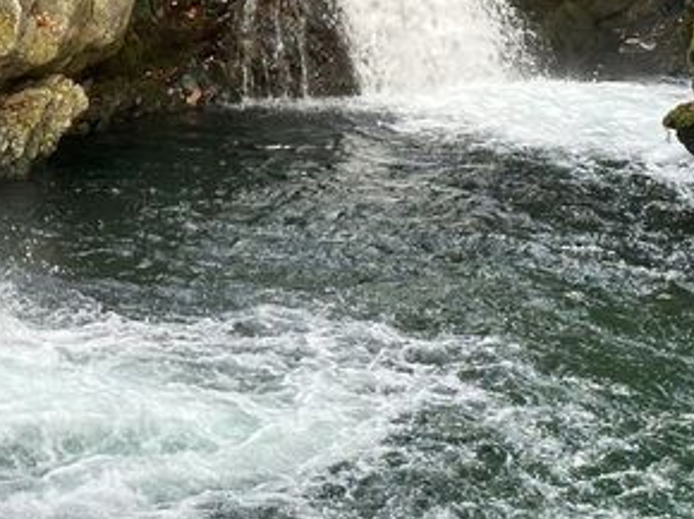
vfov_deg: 10.8
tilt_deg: -5.2
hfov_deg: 14.4
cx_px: 42
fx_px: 2704
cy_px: -121
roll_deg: +0.8
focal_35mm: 135
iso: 80
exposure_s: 1/109
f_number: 1.78
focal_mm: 6.86
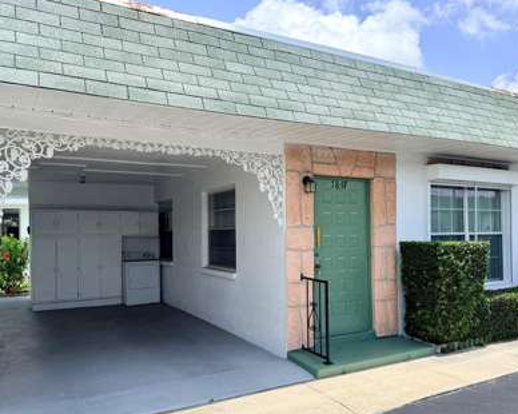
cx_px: 278
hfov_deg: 60.4
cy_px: 230
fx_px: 444
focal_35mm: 29
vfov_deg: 49.8
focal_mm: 6.76
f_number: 1.78
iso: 100
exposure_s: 1/3953
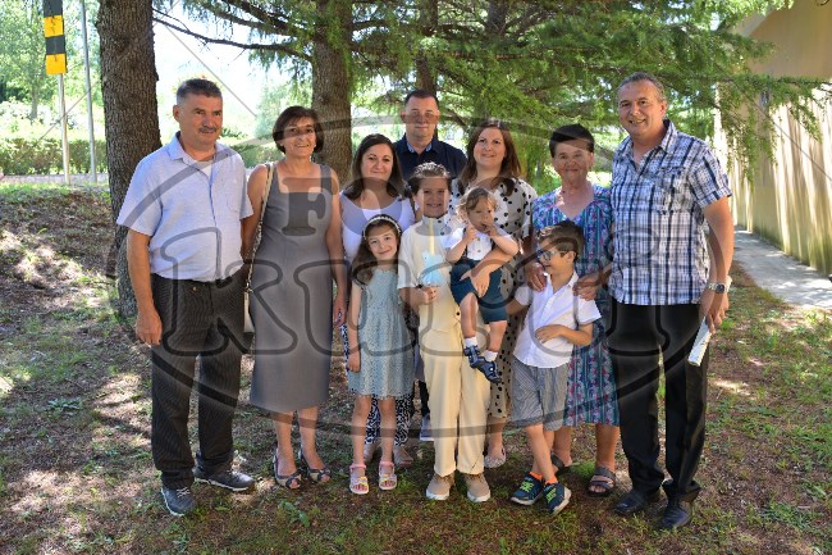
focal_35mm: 33
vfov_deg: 39.9
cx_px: 416
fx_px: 762
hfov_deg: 57.2
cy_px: 278
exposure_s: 1/160
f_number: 5.6
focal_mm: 33
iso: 640
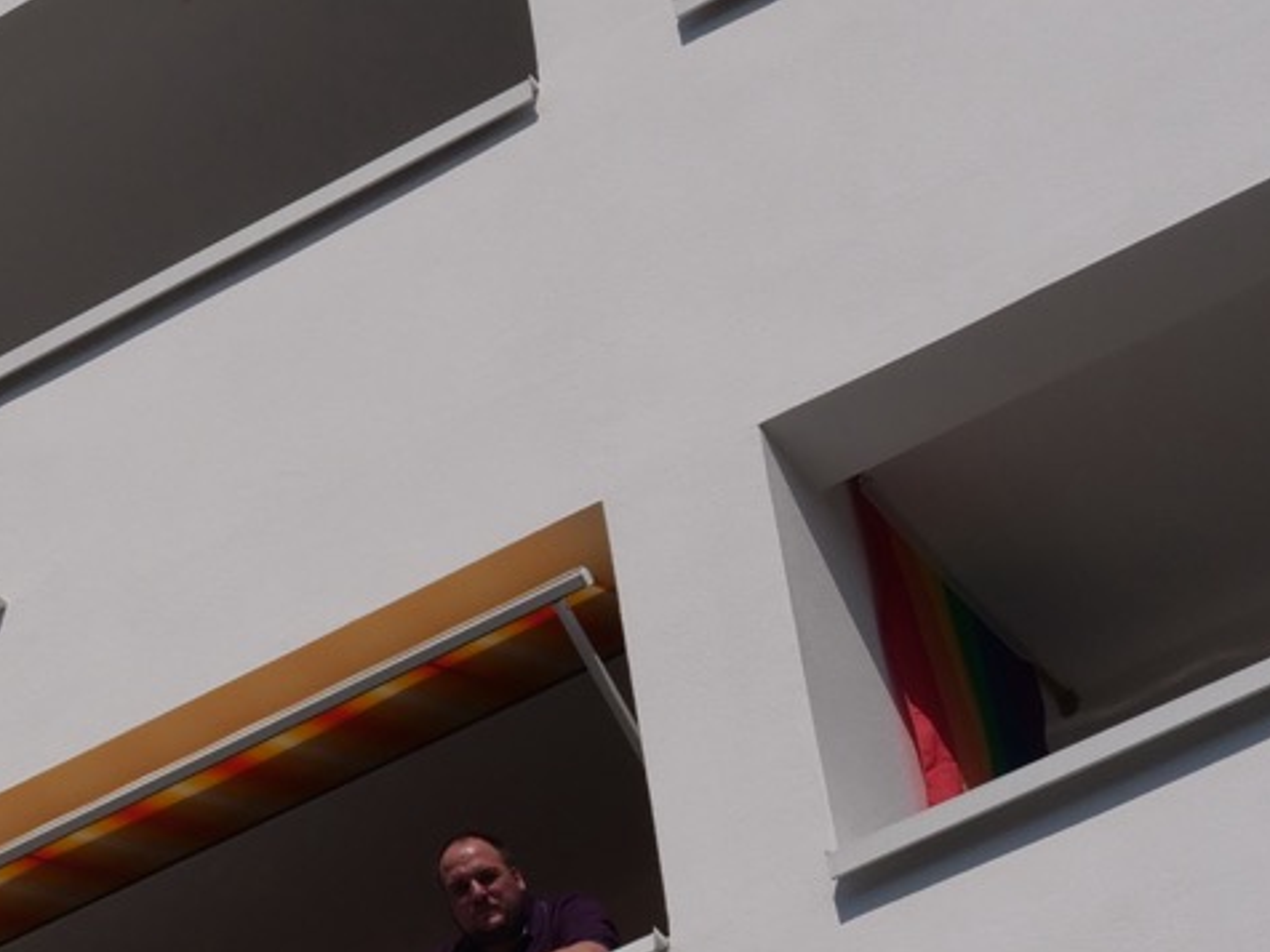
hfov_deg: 11.2
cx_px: -744
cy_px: 357
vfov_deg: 8.8
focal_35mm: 168
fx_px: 6164
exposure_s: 1/1600
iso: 200
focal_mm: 25
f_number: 9
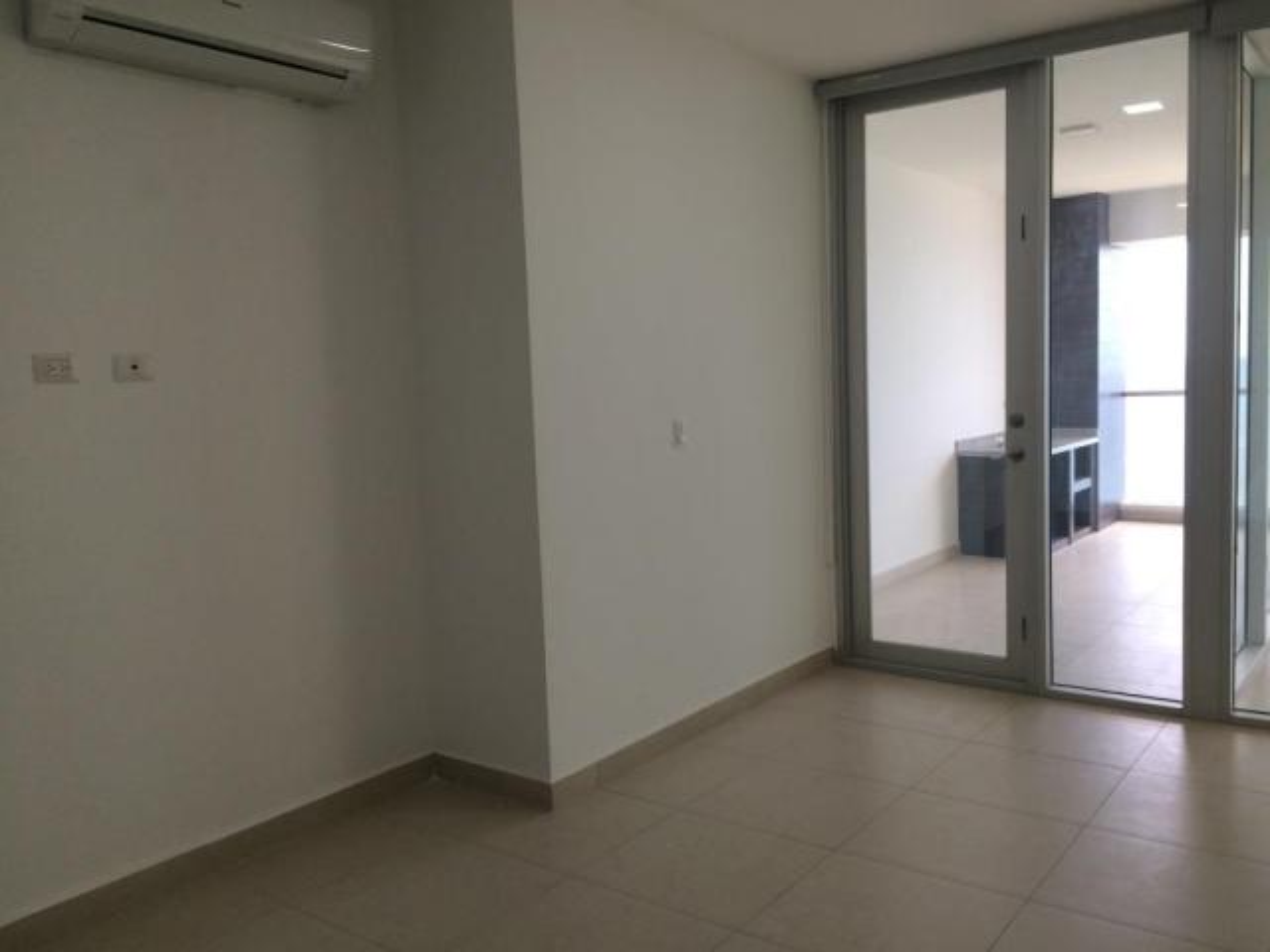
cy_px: 476
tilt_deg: -6.3
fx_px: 1064
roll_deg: +0.0
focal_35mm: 29
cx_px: 635
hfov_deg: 61.7
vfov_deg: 48.2
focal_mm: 4.15
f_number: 2.2
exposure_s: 1/120
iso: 50
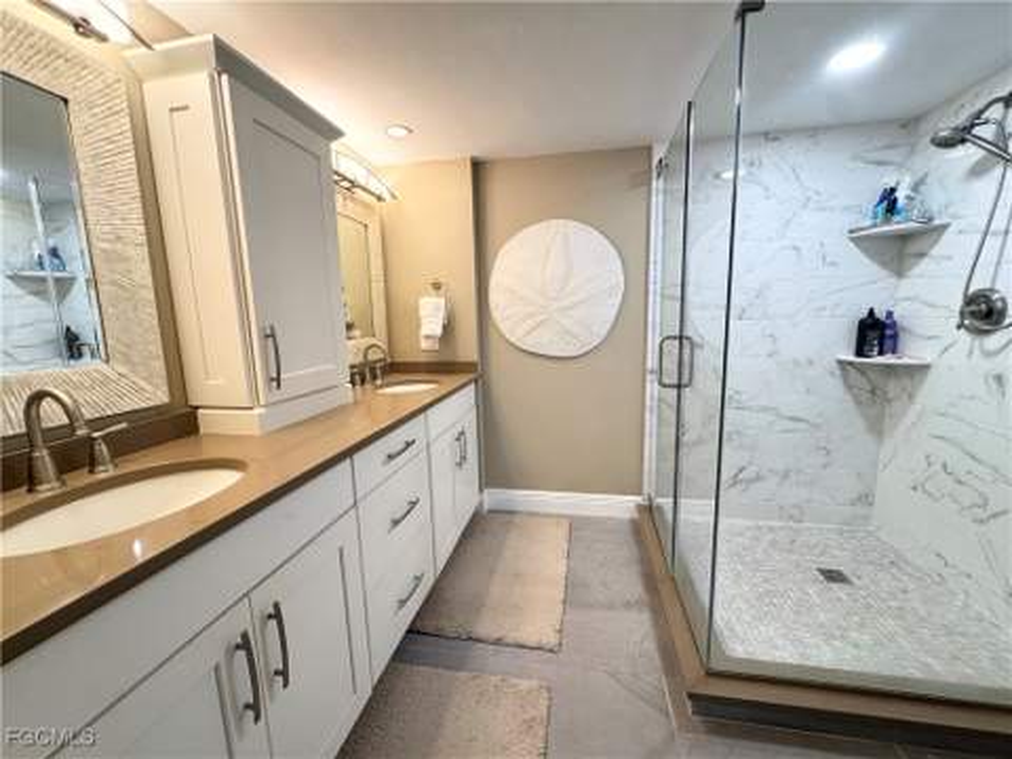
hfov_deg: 102.1
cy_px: 380
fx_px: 409
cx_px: 506
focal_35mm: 14
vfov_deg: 85.7
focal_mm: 2.22
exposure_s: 1/120
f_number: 2.2
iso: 250
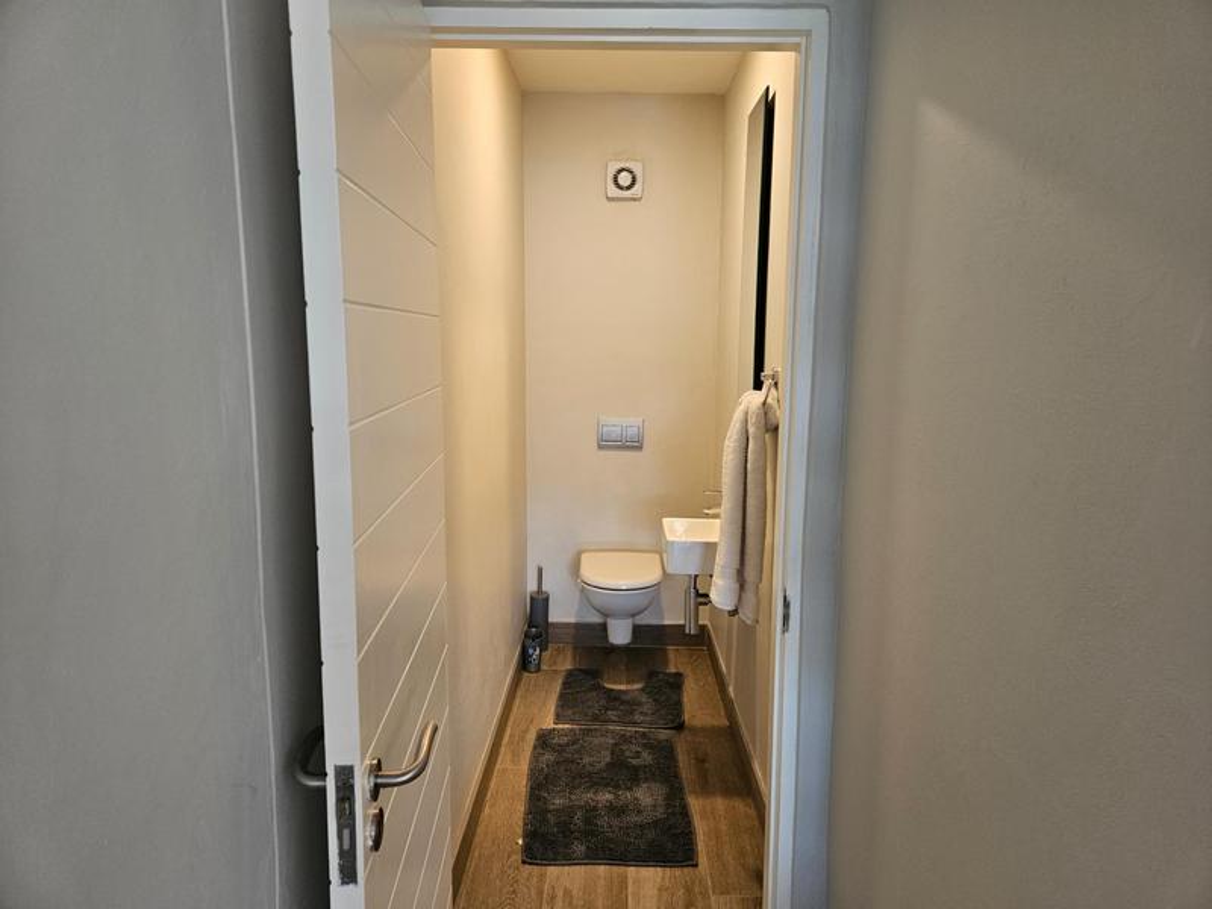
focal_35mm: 23
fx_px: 805
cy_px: 454
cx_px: 606
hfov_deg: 73.9
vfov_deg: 58.9
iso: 250
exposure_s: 1/100
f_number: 1.8
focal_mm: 5.4
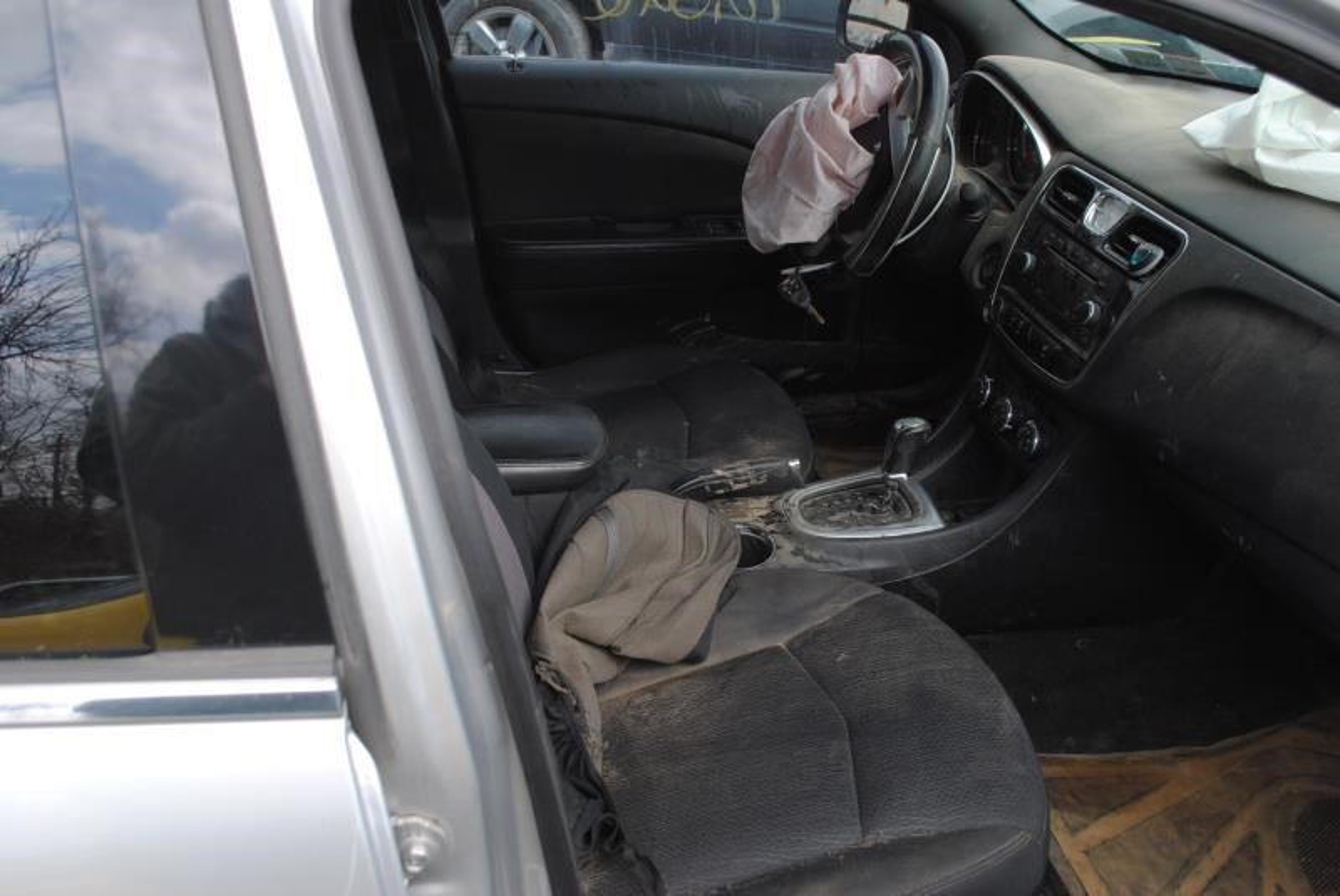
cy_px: 448
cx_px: 670
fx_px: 1229
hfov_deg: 57.2
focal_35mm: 33
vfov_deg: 40.0
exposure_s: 1/125
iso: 180
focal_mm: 22
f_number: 5.6
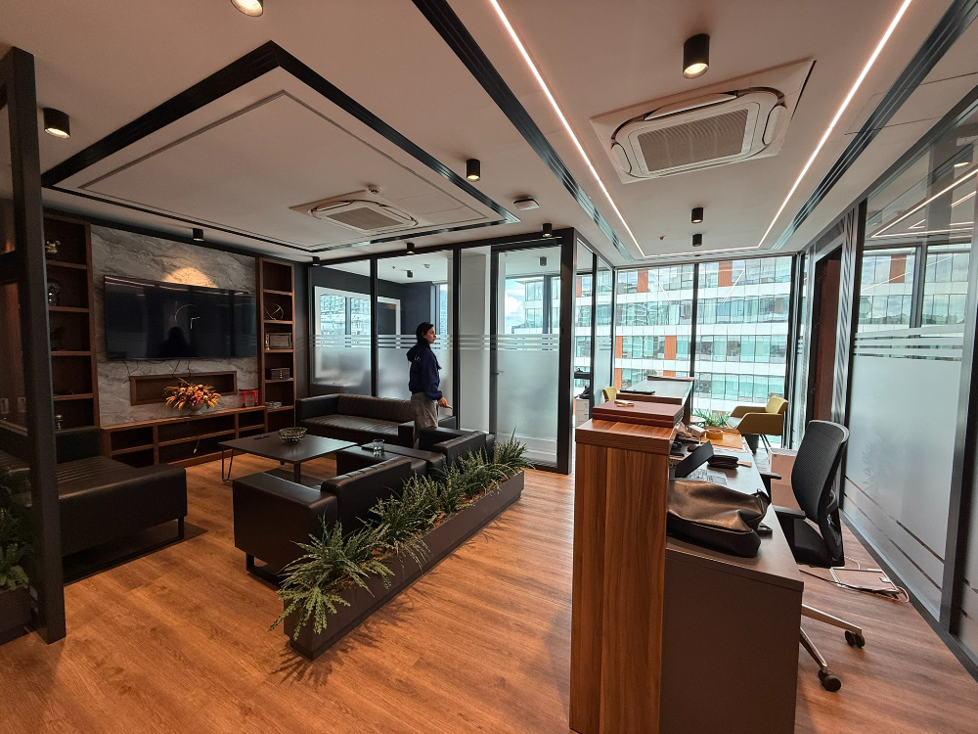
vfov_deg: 85.7
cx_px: 489
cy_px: 367
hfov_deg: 102.1
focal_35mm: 14
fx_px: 396
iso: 80
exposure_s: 1/100
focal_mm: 2.22
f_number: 2.2
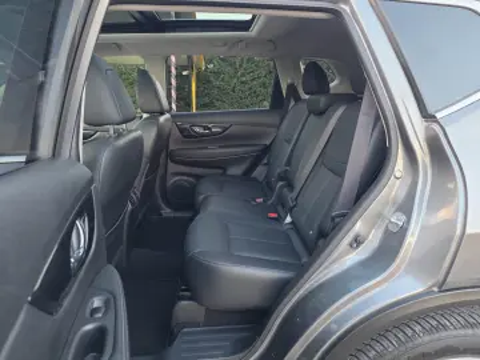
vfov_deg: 58.9
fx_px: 319
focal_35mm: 23
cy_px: 180
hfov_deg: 73.9
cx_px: 240
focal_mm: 6.25
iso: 500
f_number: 1.7
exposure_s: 1/100
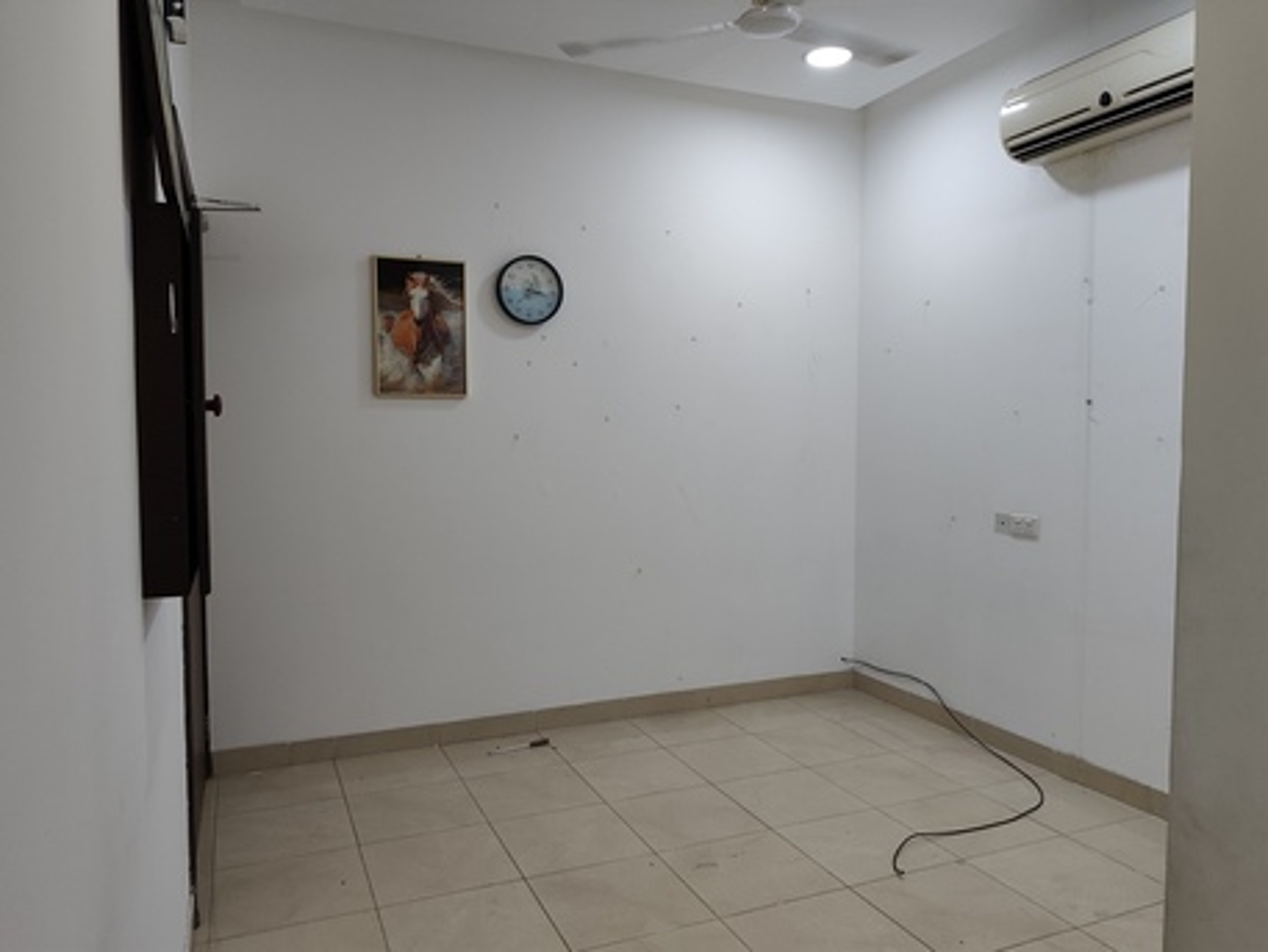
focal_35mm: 24
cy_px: 476
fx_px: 879
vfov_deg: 56.8
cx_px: 634
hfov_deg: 71.6
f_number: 1.6
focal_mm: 5.84
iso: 200
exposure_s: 1/80
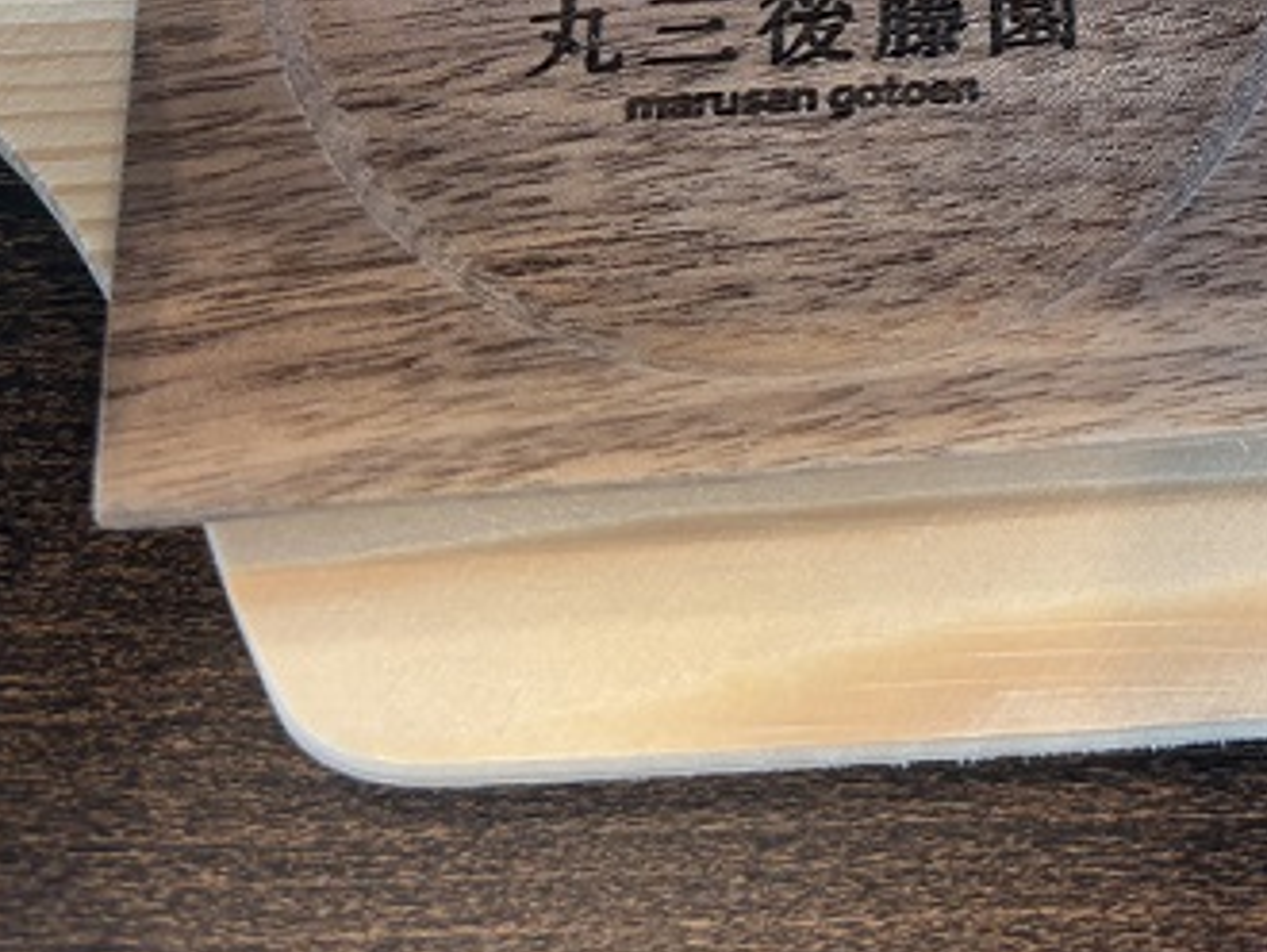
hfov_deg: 28.9
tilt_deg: -66.6
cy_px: -161
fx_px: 2308
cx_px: 1244
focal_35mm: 63
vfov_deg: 21.8
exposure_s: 1/100
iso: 64
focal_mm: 5.96
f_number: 1.6
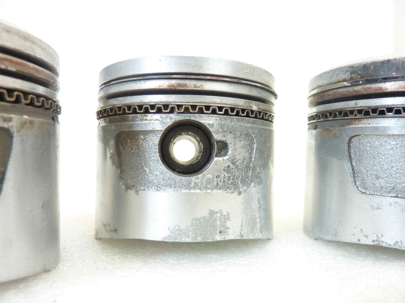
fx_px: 292
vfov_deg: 54.9
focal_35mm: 25
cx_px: 202
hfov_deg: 69.4
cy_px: 152
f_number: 3.3
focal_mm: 4.1
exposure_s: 1/13
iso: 80
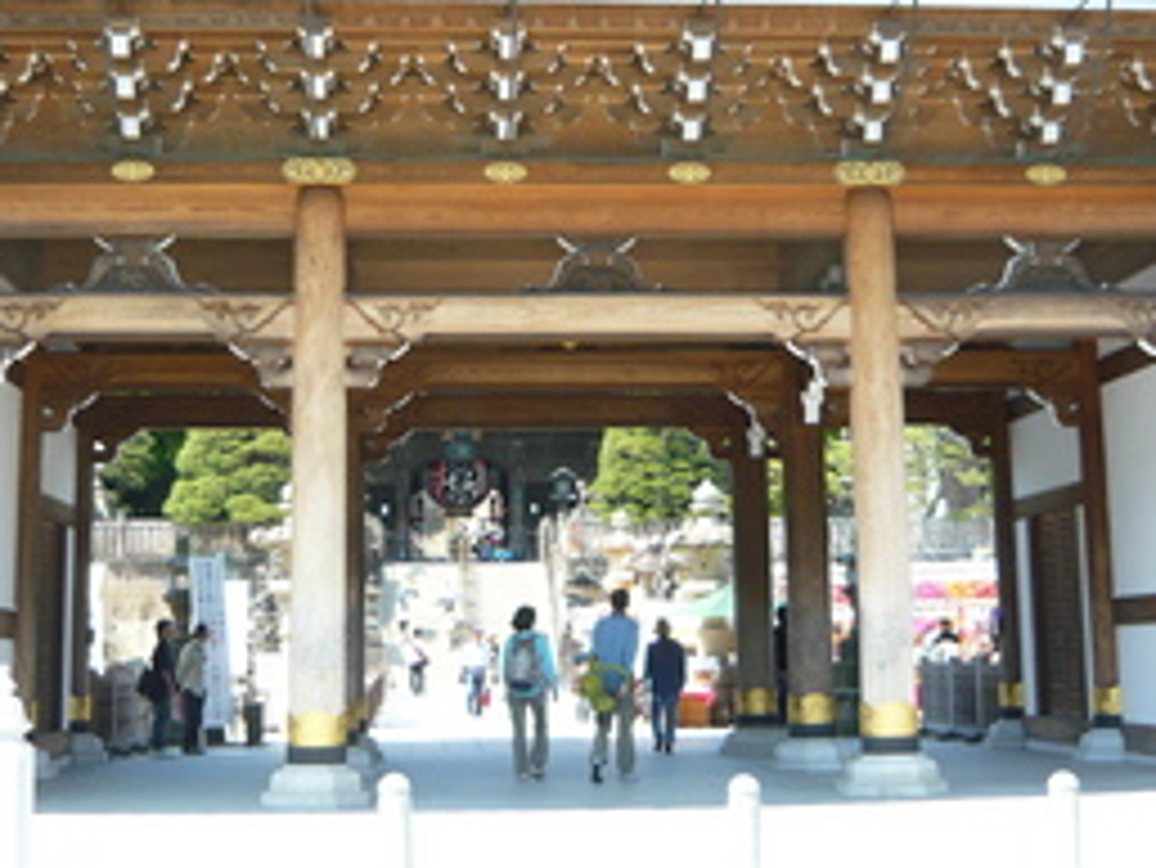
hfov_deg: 35.5
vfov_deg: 26.8
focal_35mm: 54
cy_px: 241
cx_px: 526
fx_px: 1804
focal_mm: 5.5
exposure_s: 1/320
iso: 100
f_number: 2.8
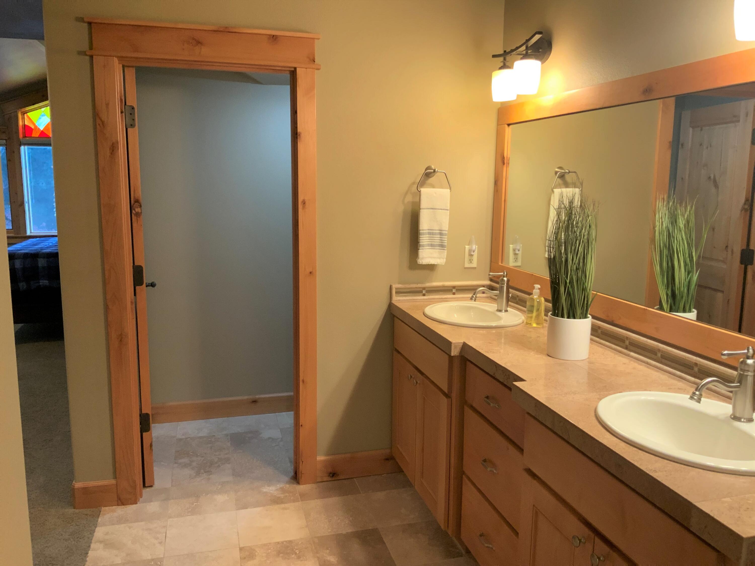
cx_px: 378
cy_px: 283
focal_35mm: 29
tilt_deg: -9.0
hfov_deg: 61.7
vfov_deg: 48.2
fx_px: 632
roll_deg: -0.9
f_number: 1.8
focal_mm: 3
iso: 125
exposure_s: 1/60
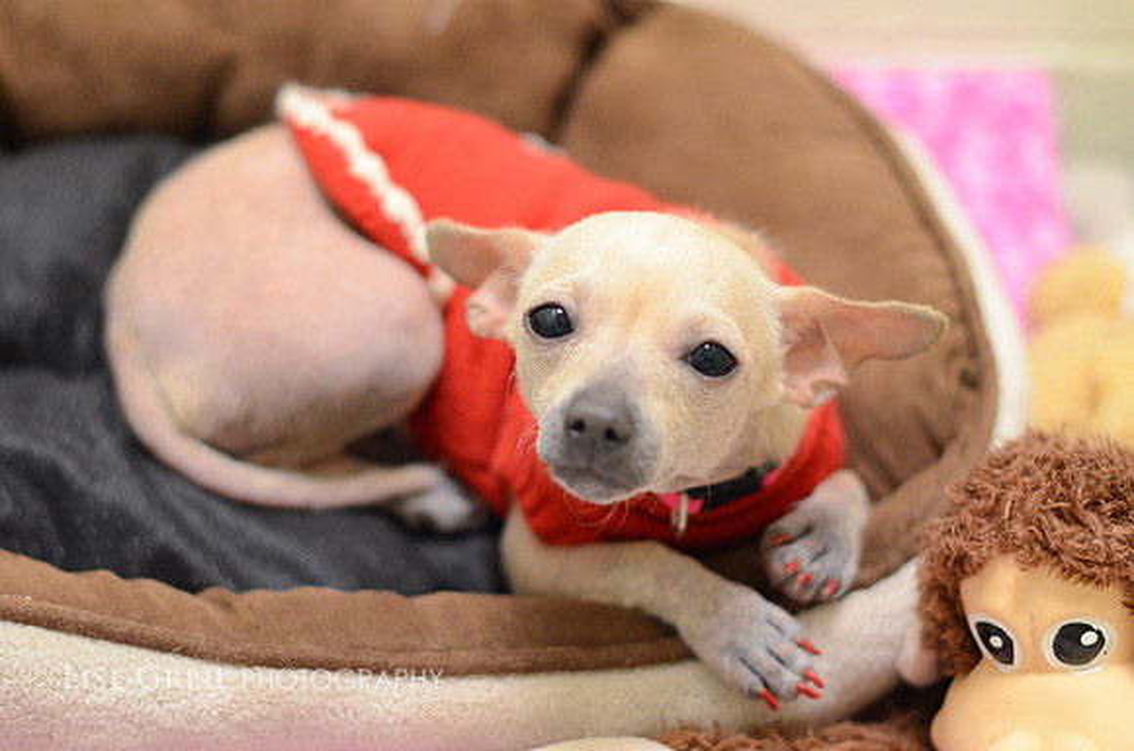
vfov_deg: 18.1
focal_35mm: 75
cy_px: 376
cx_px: 567
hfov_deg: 27.0
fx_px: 2357
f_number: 2
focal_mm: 50
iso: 2000
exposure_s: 1/250
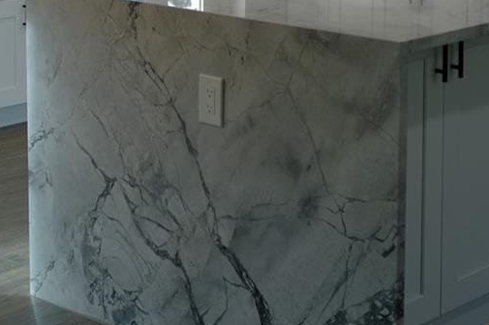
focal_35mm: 111
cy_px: -91
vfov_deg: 12.0
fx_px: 1507
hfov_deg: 18.4
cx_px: 237
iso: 200
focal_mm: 23
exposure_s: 1/220
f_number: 2.2
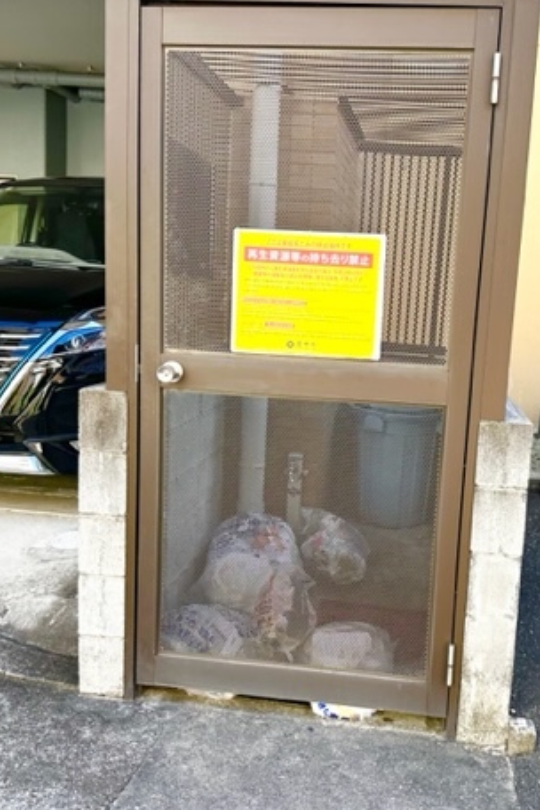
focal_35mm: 35
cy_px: 425
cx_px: 322
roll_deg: -3.4
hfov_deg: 37.7
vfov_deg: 54.4
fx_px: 787
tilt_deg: -7.4
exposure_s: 1/467
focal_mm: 6.86
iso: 80
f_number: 1.78
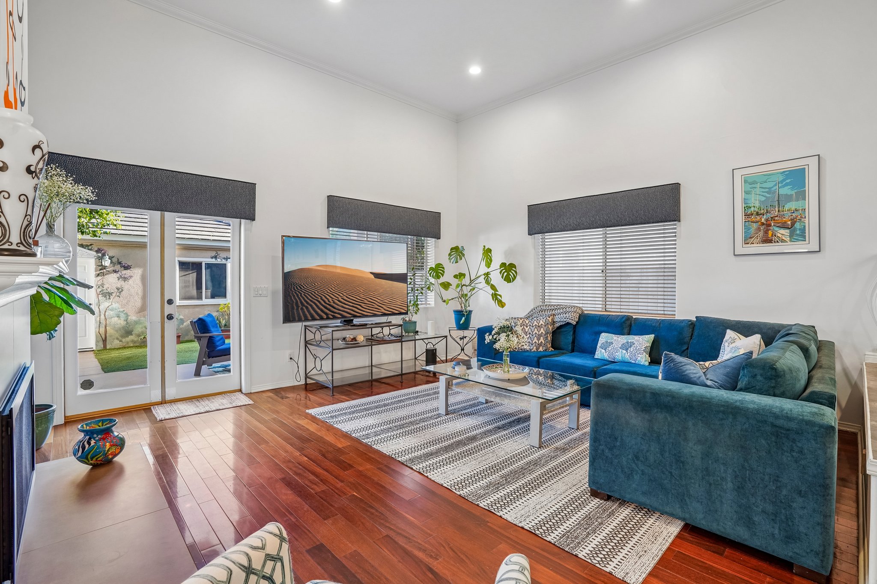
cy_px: 292
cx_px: 438
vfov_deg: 73.7
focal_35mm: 16
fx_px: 390
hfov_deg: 96.7
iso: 400
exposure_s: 1/6
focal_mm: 16
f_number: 8
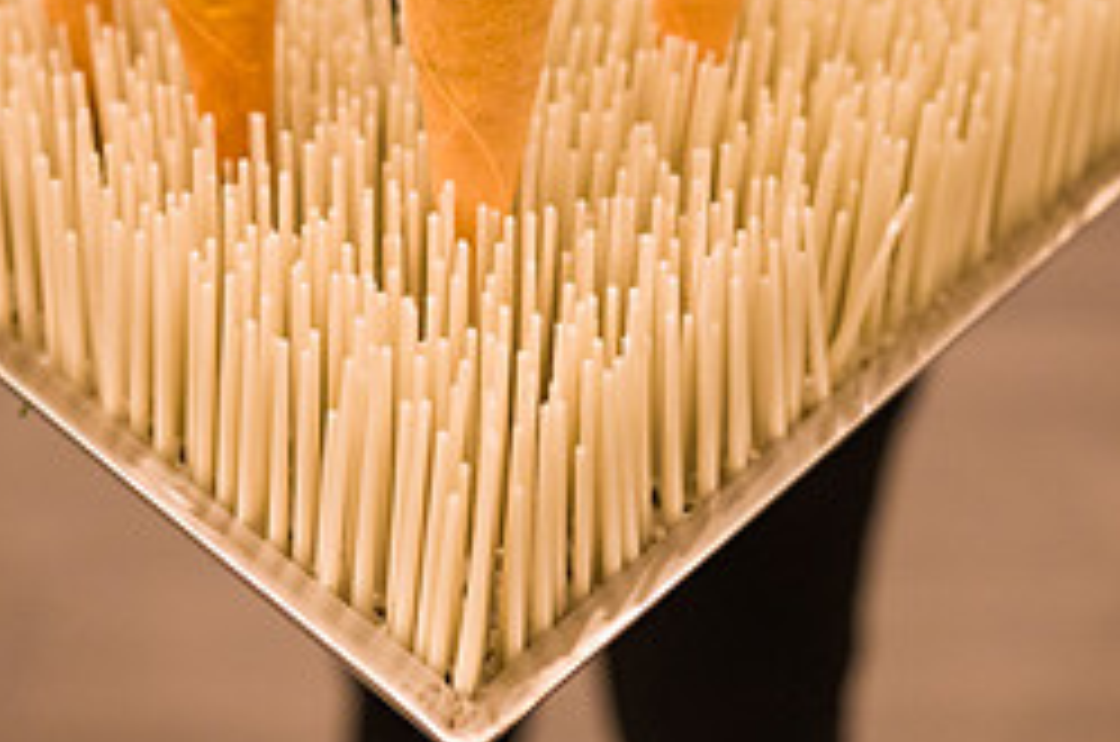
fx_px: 1956
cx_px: 490
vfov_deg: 20.5
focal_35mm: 63
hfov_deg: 31.9
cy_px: -67
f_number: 3.2
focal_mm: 27
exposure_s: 1/200
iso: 3200
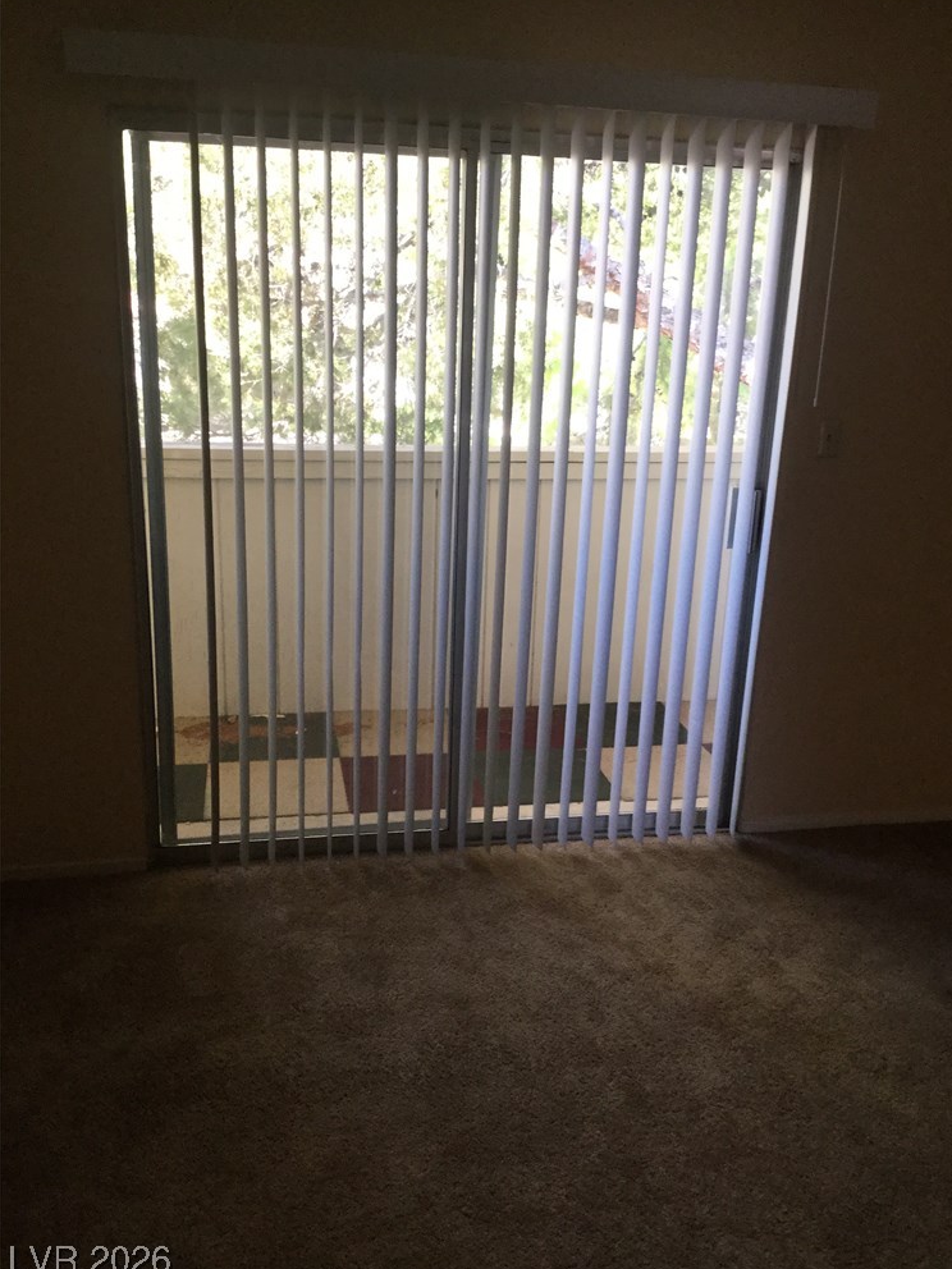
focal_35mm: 32
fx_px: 1173
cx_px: 490
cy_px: 642
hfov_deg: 44.2
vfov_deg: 56.8
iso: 25
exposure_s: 1/30
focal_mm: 3.3
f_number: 2.4
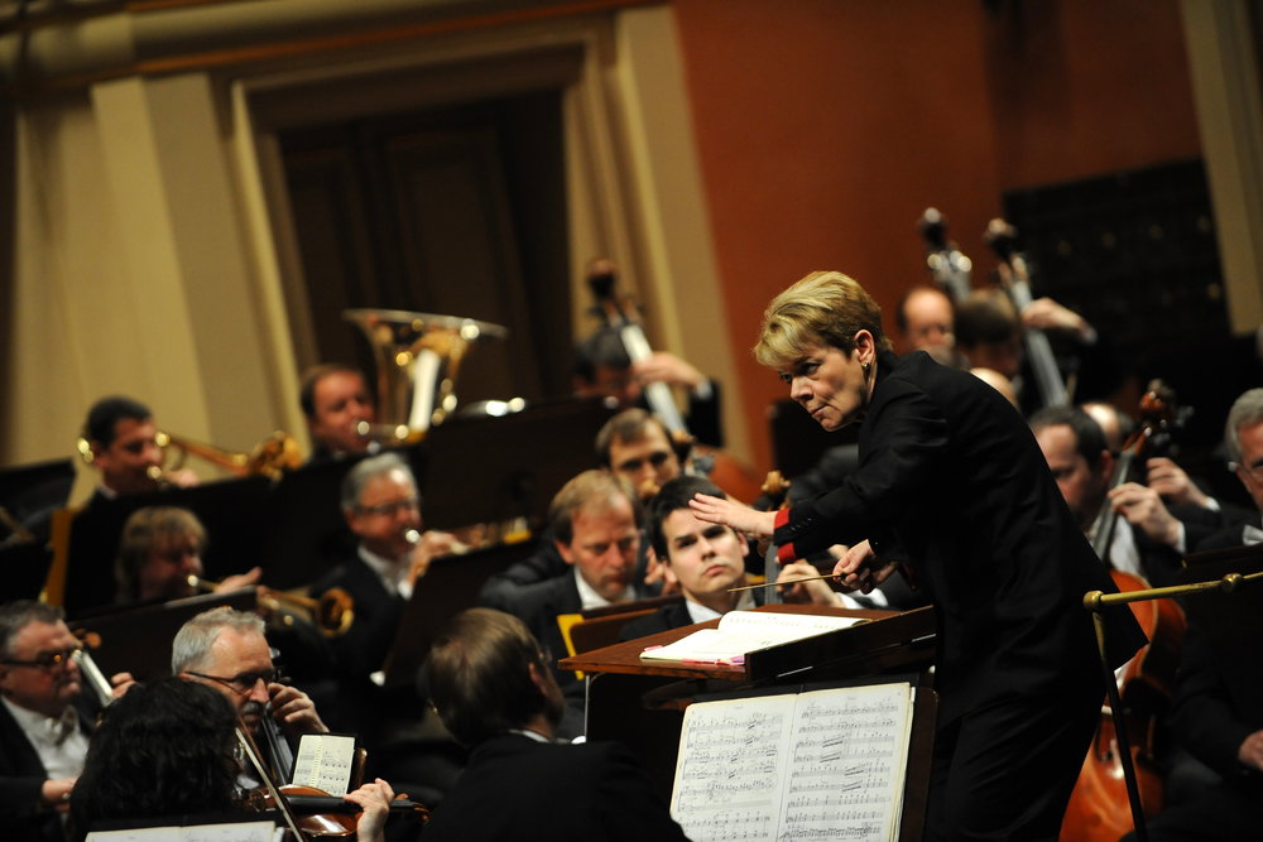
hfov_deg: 10.3
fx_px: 7017
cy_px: 421
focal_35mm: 200
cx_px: 632
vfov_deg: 6.9
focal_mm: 200
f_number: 3.5
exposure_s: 1/200
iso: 2000
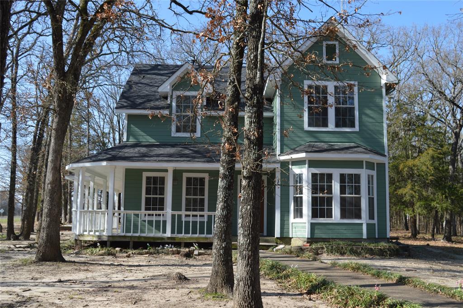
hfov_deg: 53.2
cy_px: 154
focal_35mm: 36
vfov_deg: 36.8
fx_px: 462
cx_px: 232
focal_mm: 24
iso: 100
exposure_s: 1/160
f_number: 6.3
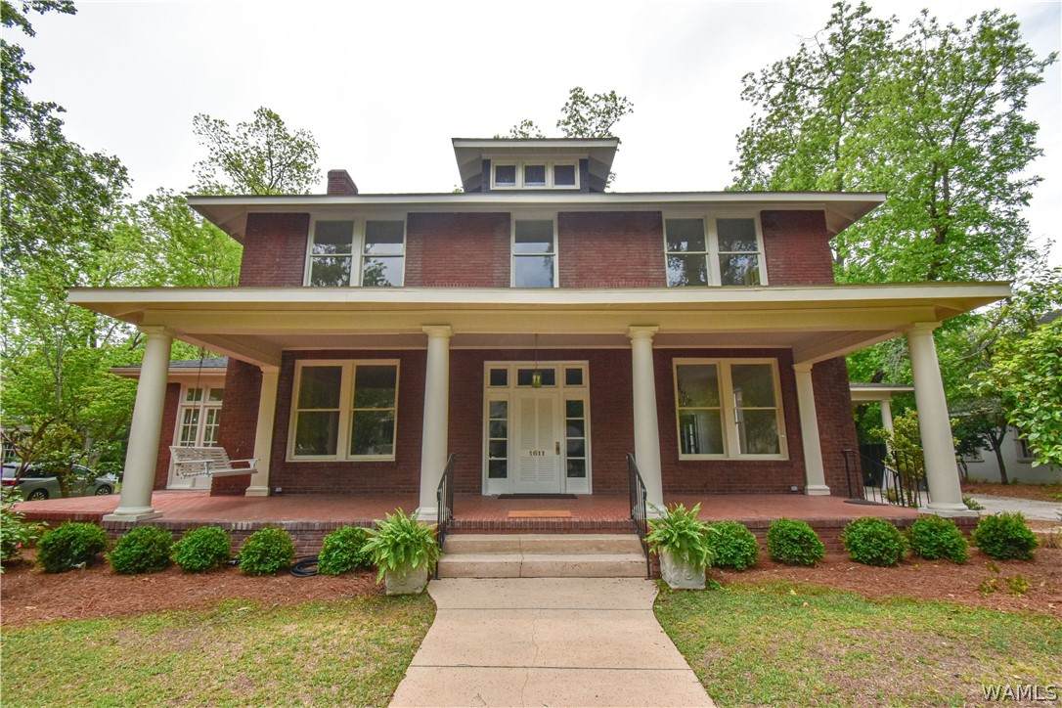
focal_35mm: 15
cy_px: 354
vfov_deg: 77.3
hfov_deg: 100.4
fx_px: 442
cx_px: 531
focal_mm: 10
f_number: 11
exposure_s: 1/400
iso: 400
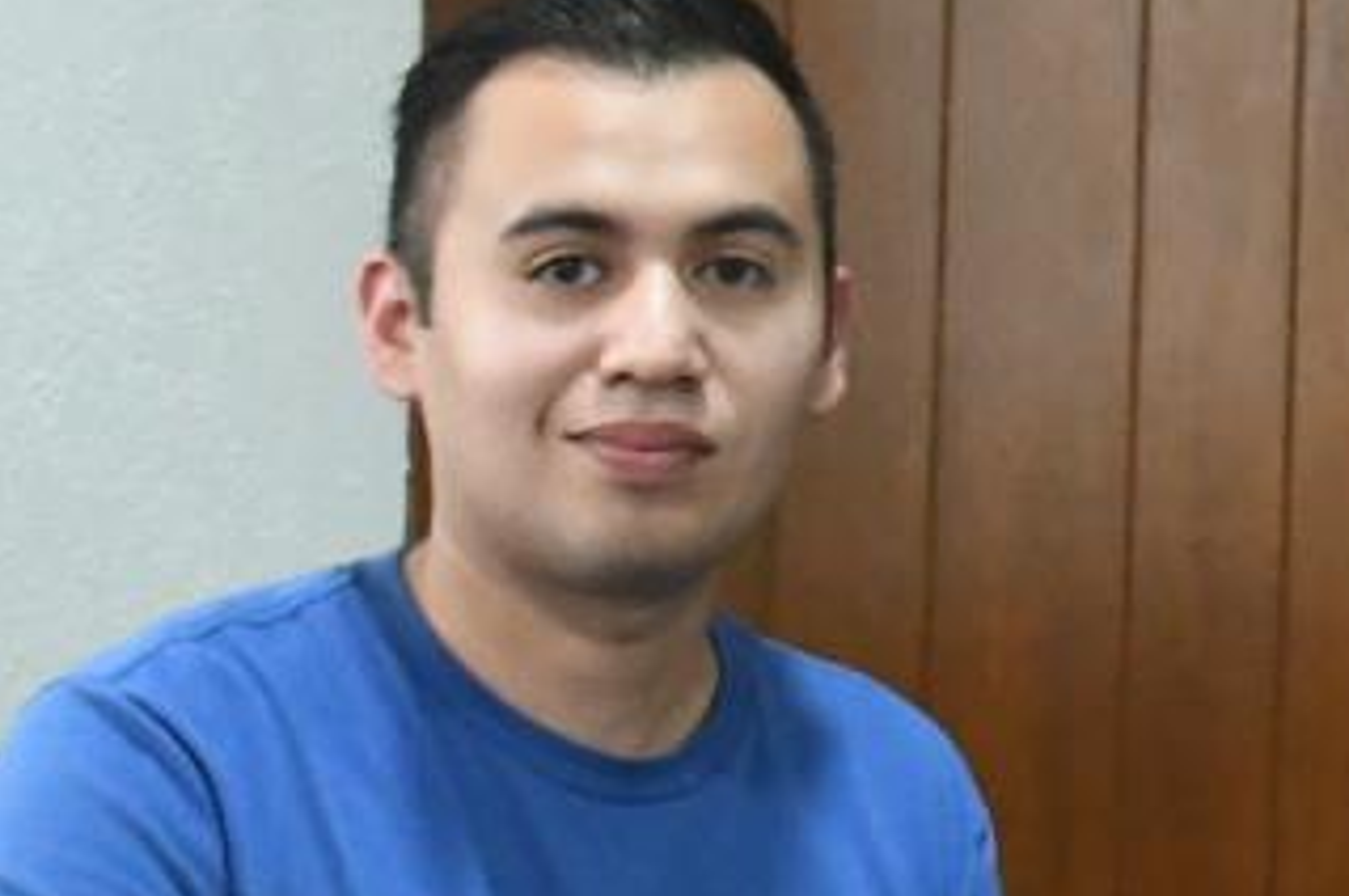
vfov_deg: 5.6
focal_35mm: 244
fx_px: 9134
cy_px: 216
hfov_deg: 7.8
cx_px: 3214
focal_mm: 32
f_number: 5.6
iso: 5000
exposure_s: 1/100
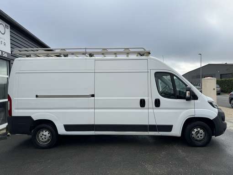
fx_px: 162
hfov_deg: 71.6
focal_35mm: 24
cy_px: 88
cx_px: 116
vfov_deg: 56.9
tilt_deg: -0.4
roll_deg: +2.3
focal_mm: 6.86
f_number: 1.78
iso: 80
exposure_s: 1/2415
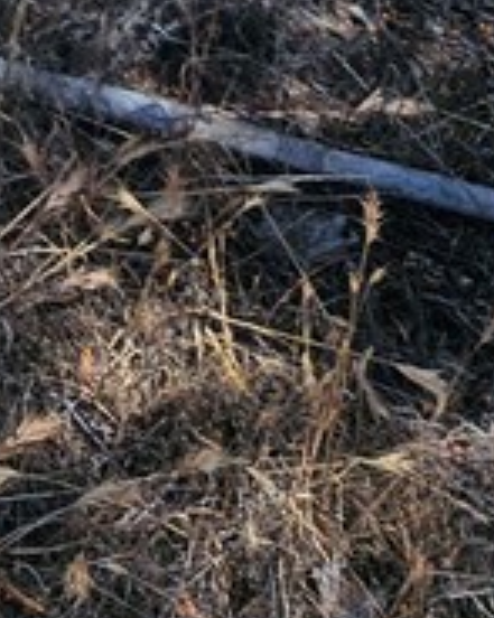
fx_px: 2286
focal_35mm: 125
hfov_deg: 11.1
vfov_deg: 11.9
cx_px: -531
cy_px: -944
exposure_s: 1/1889
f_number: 1.8
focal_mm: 5.4
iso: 25
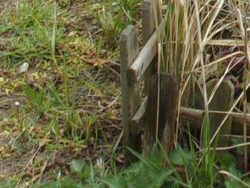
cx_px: 494
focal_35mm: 211
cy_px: -188
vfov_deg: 6.8
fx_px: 1525
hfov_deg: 8.9
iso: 80
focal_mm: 6.4
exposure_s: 1/170
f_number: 4.5
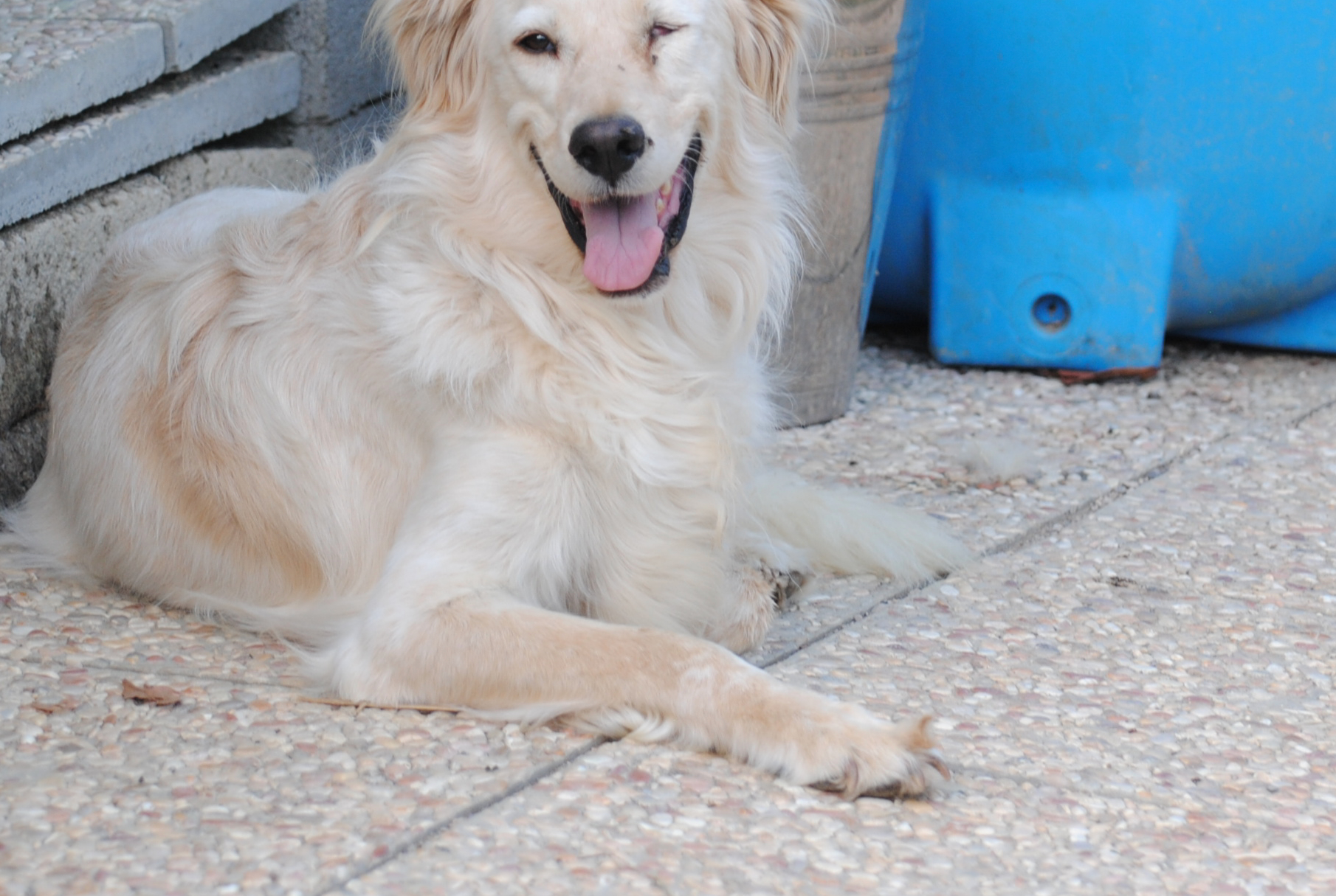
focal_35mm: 180
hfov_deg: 11.4
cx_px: 552
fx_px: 6680
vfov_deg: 7.7
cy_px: 348
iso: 200
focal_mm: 95
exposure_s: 1/160
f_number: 4.5
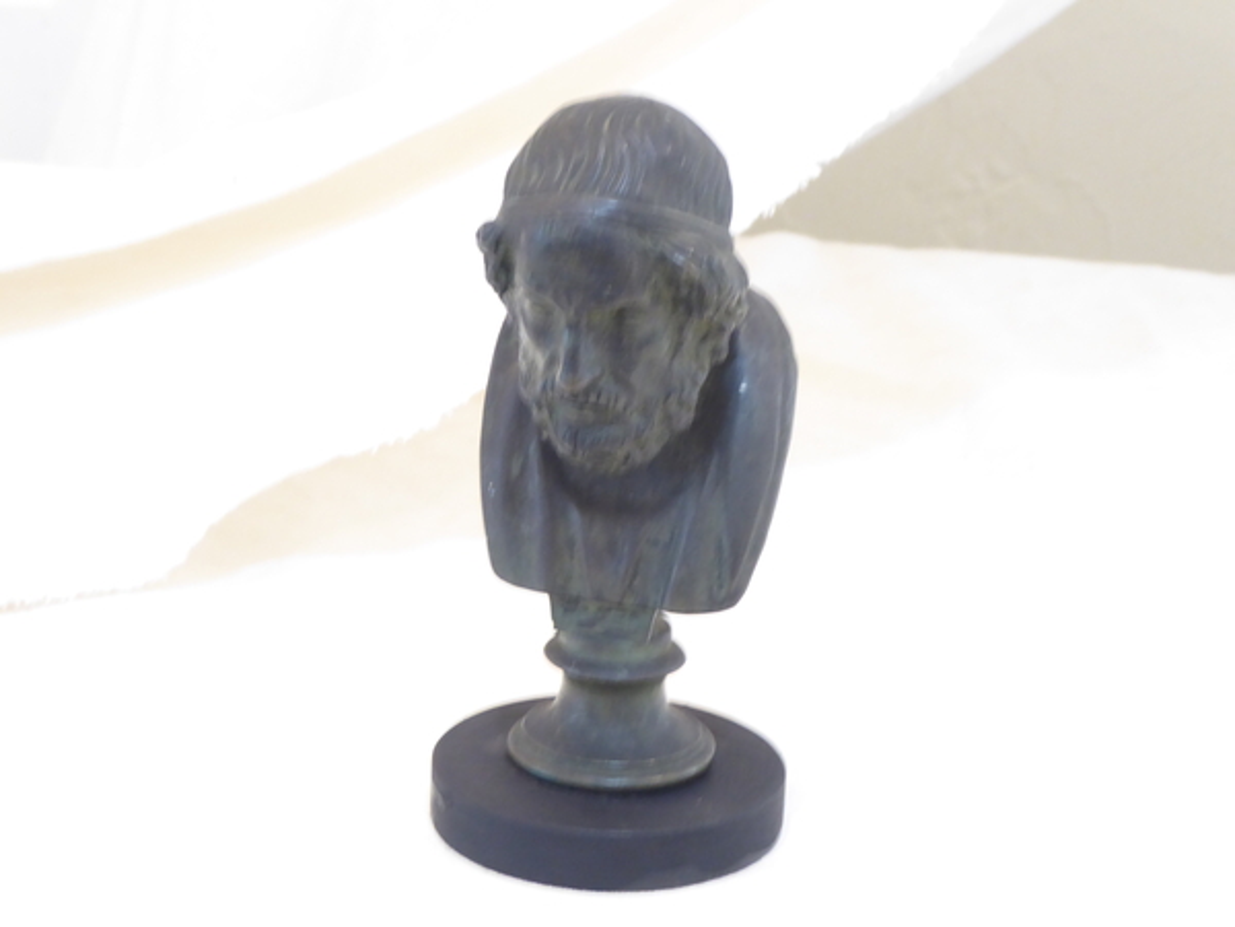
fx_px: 3033
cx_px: 618
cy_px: 464
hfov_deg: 23.0
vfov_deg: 17.4
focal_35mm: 85
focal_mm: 14.1
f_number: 4.7
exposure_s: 1/4
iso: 400
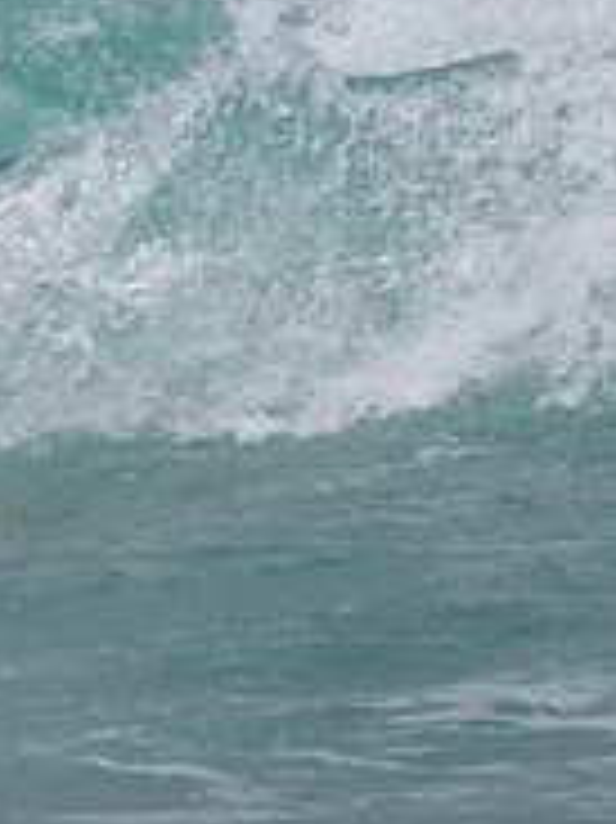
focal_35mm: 1877
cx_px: -420
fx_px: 44588
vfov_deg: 1.1
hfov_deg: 0.8
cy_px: 108
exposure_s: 1/2000
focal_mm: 500
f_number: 5.6
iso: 72
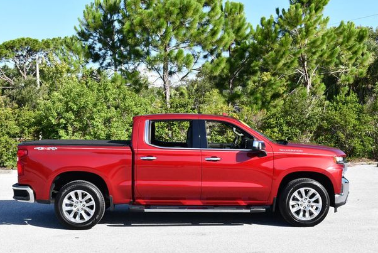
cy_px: 133
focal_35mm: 51
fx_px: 536
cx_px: 183
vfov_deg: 26.6
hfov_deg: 38.8
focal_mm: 24
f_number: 7.1
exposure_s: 1/250
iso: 200
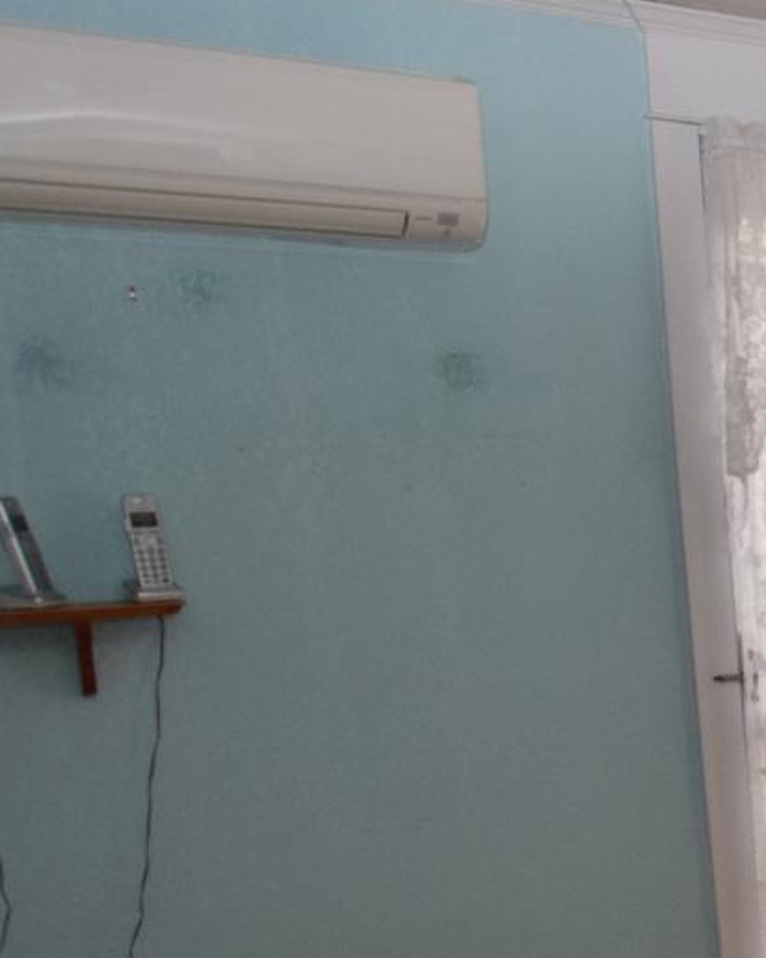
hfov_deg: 18.2
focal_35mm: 56
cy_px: 721
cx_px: 1532
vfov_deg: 32.9
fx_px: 1587
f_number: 4.5
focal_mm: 10
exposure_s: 1/200
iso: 800
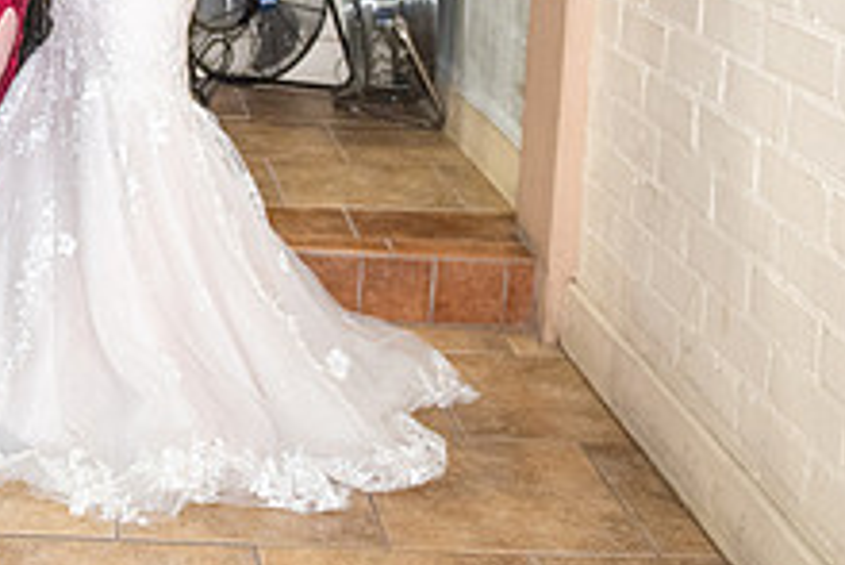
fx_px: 1644
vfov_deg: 18.5
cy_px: -108
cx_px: 49
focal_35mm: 70
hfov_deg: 27.5
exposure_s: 1/160
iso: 2000
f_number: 2.8
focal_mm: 24
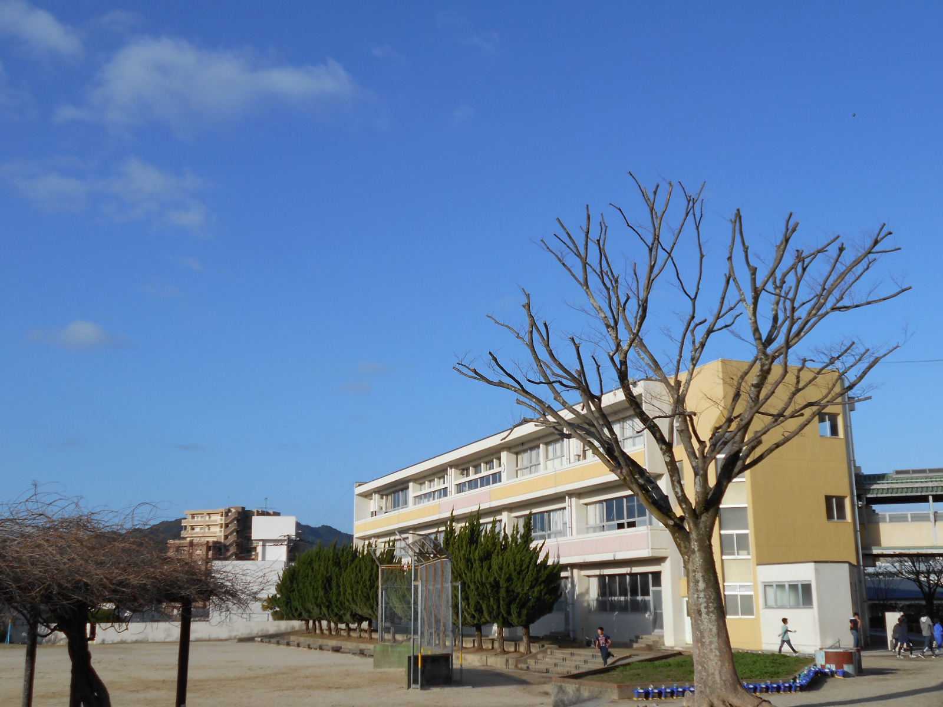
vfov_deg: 36.8
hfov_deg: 47.9
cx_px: 472
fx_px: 1062
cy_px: 354
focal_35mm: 39
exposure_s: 1/1000
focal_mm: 6.7
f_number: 3.9
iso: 80
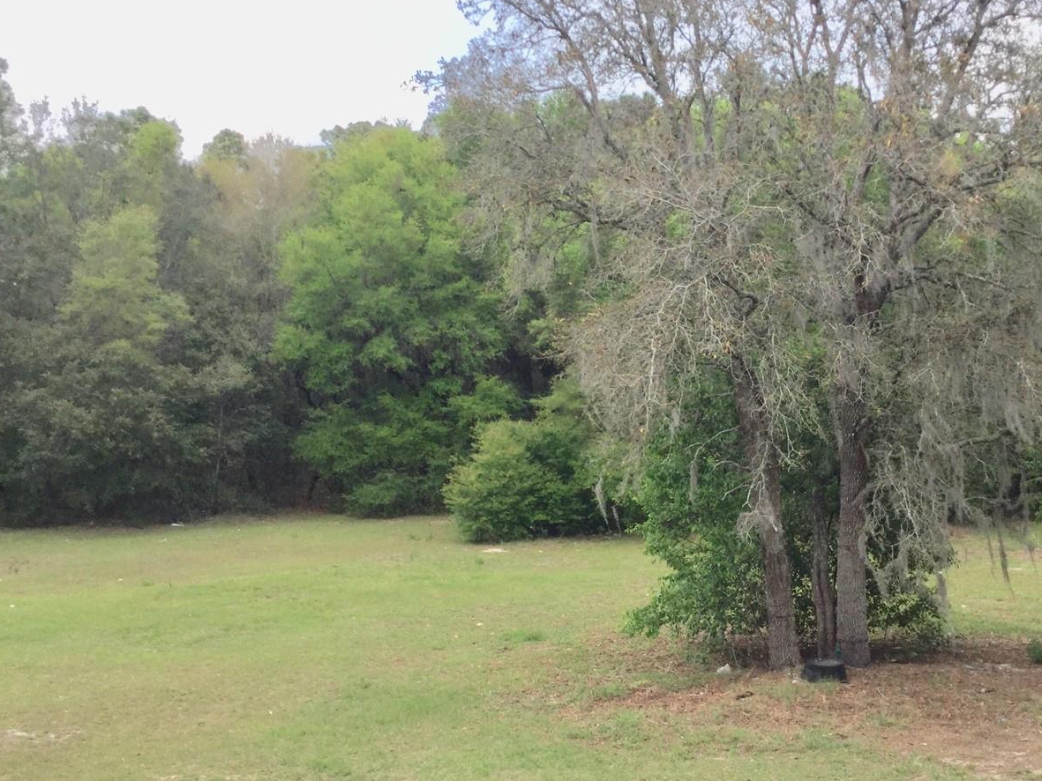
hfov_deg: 44.5
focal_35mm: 42
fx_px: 1264
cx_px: 645
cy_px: 393
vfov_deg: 34.4
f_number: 2.4
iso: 25
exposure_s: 1/529
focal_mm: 3.3
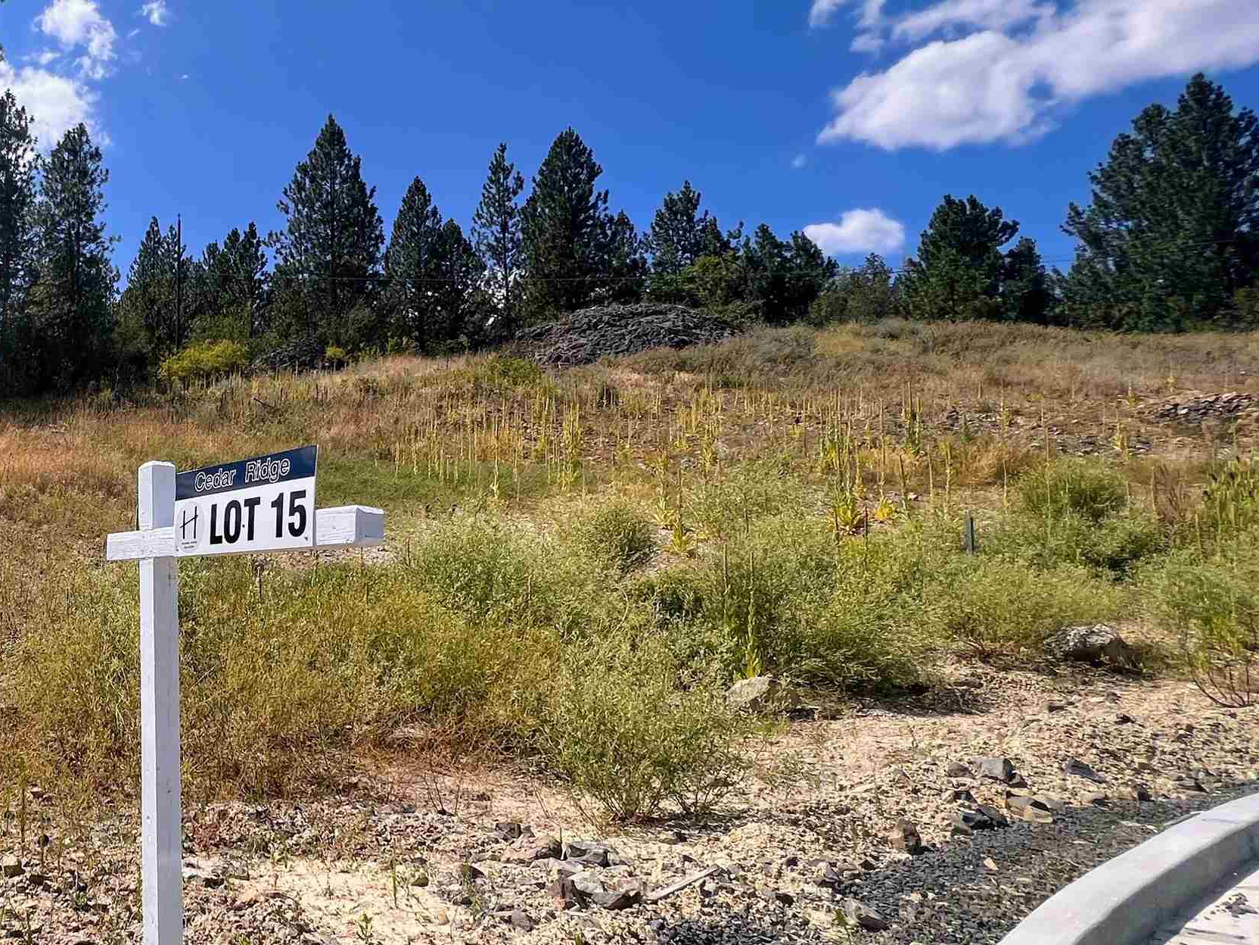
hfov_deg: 60.0
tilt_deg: +6.7
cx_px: 112
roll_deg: -1.2
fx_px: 873
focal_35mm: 24
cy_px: 533
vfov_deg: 56.6
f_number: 1.8
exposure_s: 1/1263
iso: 32
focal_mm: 1.57
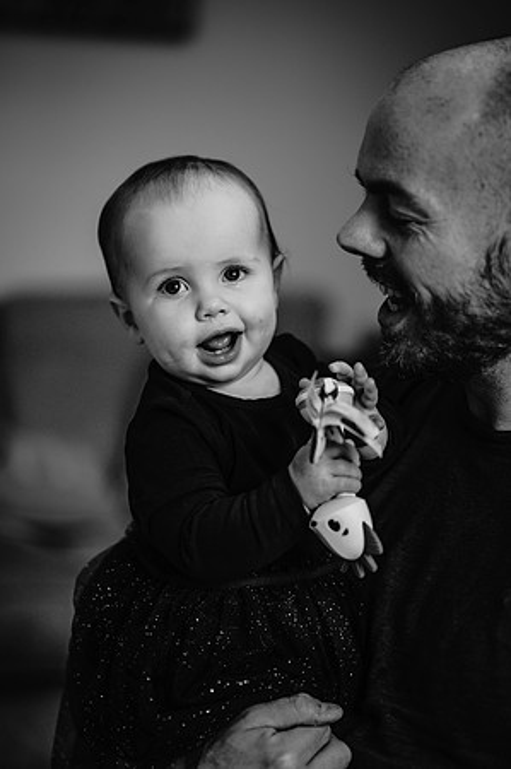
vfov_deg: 23.9
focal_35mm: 85
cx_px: 256
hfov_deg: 16.0
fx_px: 1814
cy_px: 384
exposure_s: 1/160
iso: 250
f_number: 1.8
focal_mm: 85
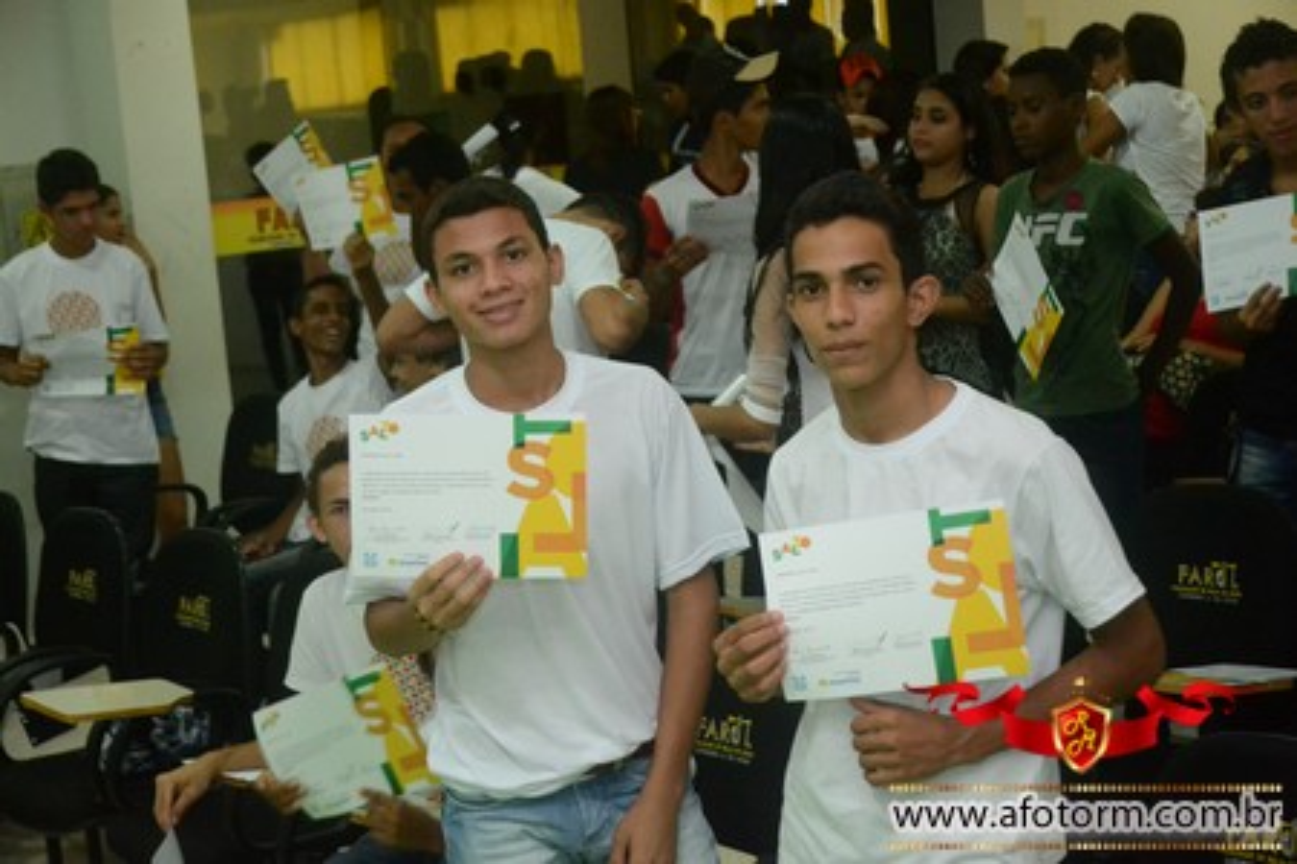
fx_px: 2594
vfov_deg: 18.9
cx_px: 648
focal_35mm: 72
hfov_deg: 28.1
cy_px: 432
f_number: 4.8
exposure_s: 1/100
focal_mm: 48
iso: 3200
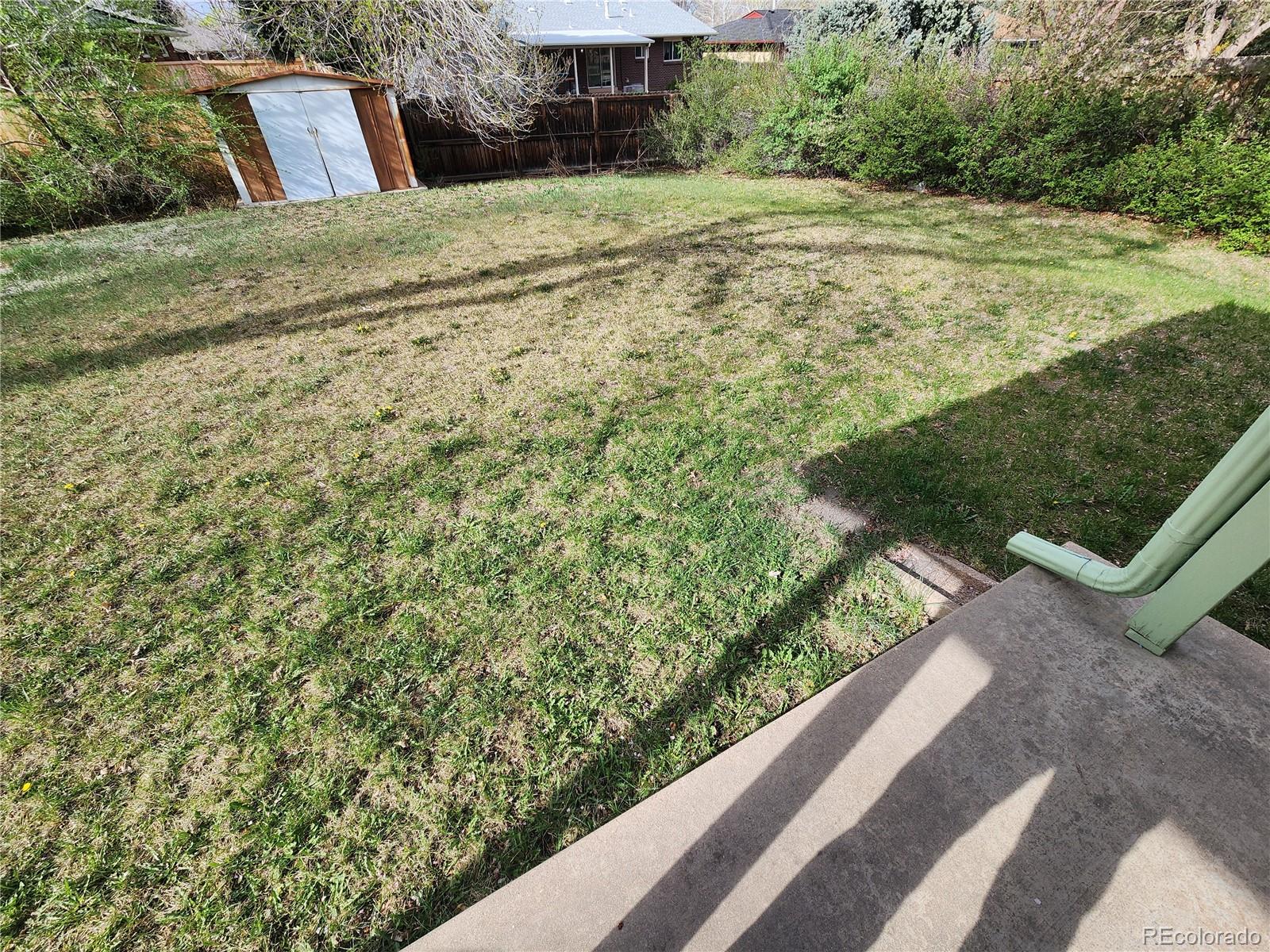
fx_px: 477
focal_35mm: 13
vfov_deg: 89.9
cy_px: 476
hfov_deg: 106.2
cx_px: 635
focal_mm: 2.2
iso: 50
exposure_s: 1/919
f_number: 2.2
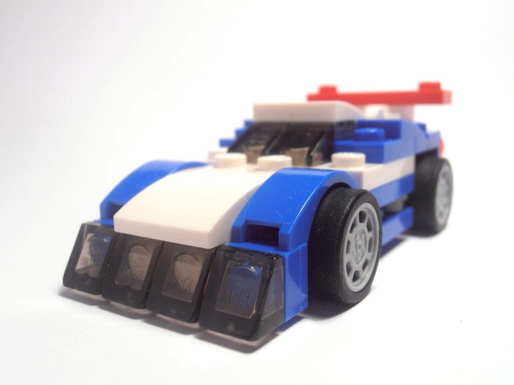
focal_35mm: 37
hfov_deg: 50.1
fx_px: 549
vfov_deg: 38.7
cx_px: 257
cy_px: 192
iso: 80
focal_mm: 6.61
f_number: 3.9
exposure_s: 1/40
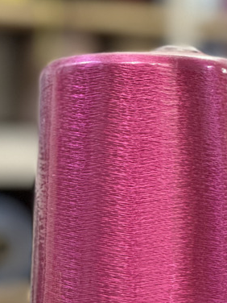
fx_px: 1434
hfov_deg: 9.0
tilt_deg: +2.3
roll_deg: -0.3
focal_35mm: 164
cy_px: 158
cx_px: 139
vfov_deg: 12.0
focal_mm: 9
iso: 200
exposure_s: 1/33
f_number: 2.8
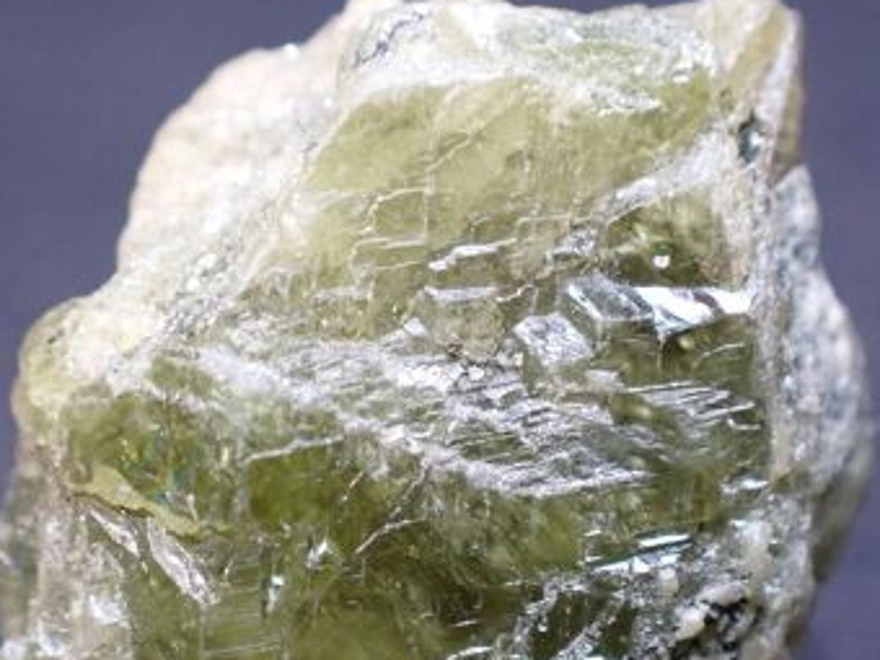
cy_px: 430
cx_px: 404
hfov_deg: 14.0
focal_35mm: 141
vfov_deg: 10.5
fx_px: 3584
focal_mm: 18
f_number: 4.9
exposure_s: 1/100
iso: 800
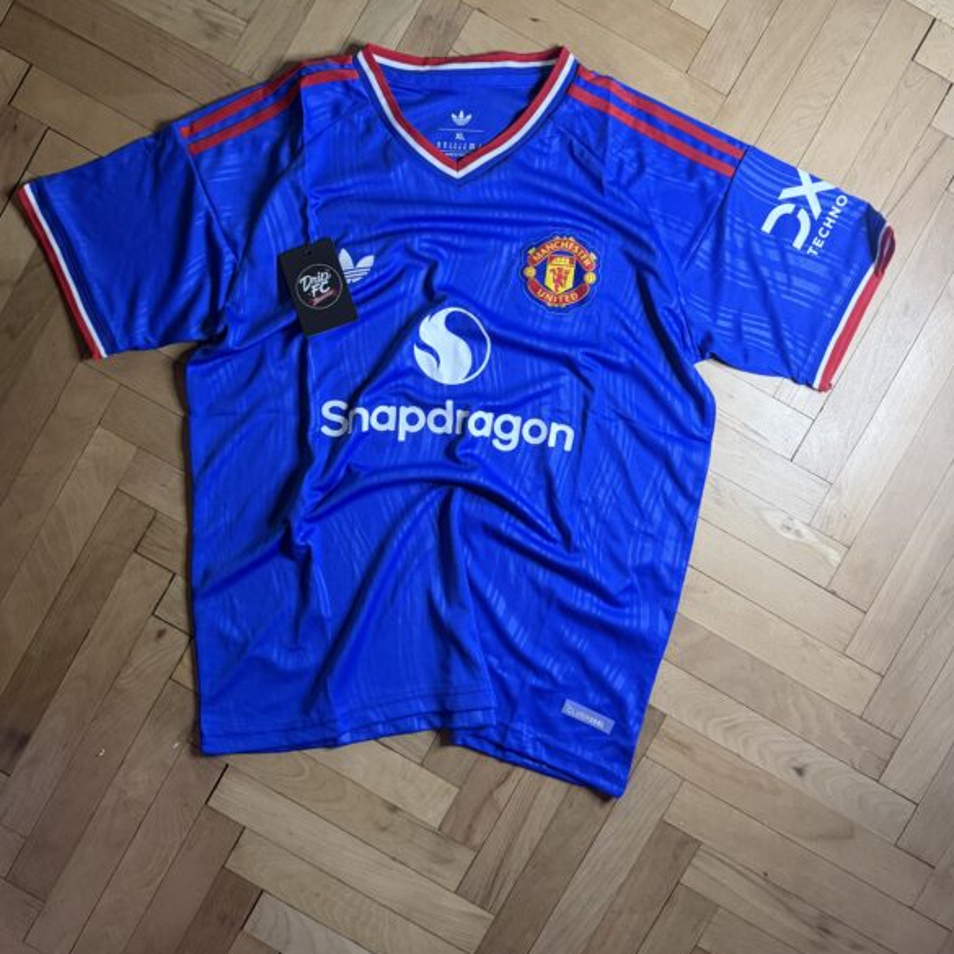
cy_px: 431
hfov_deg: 55.6
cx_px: 476
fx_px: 904
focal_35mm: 29
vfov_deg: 55.5
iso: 640
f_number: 1.78
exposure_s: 1/60
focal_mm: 6.76
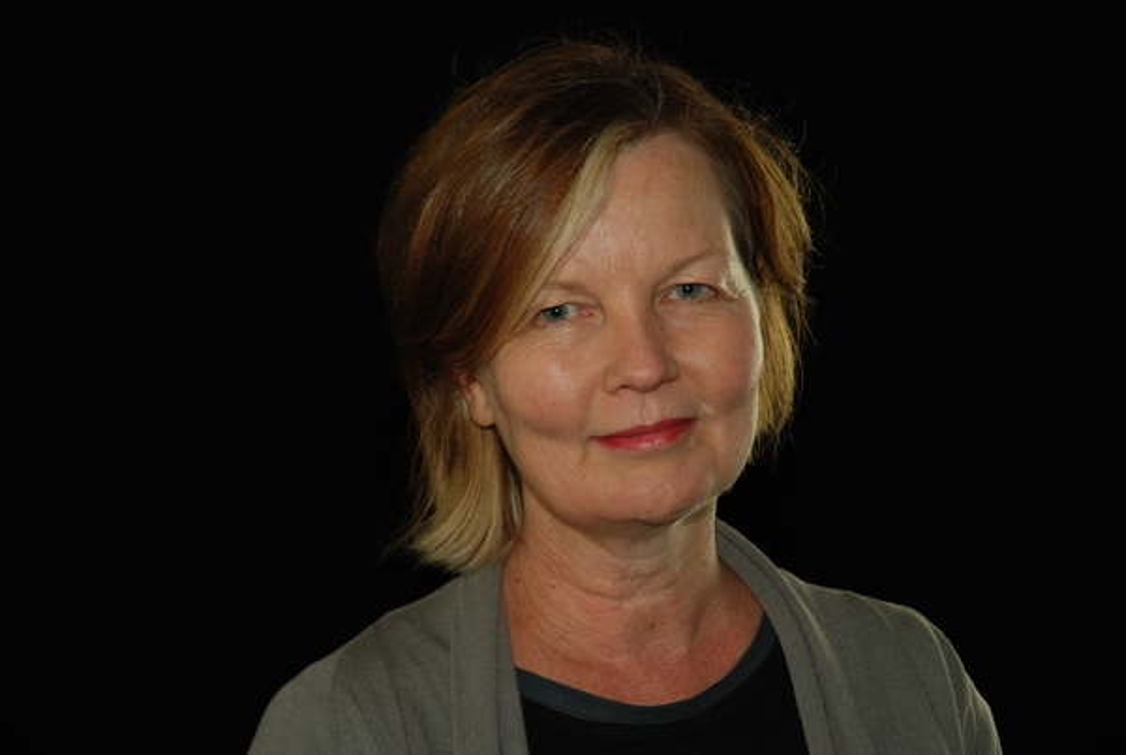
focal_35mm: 108
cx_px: 563
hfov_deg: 18.9
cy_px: 378
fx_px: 3383
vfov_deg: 12.7
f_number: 5.6
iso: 100
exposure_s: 1/25
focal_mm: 72
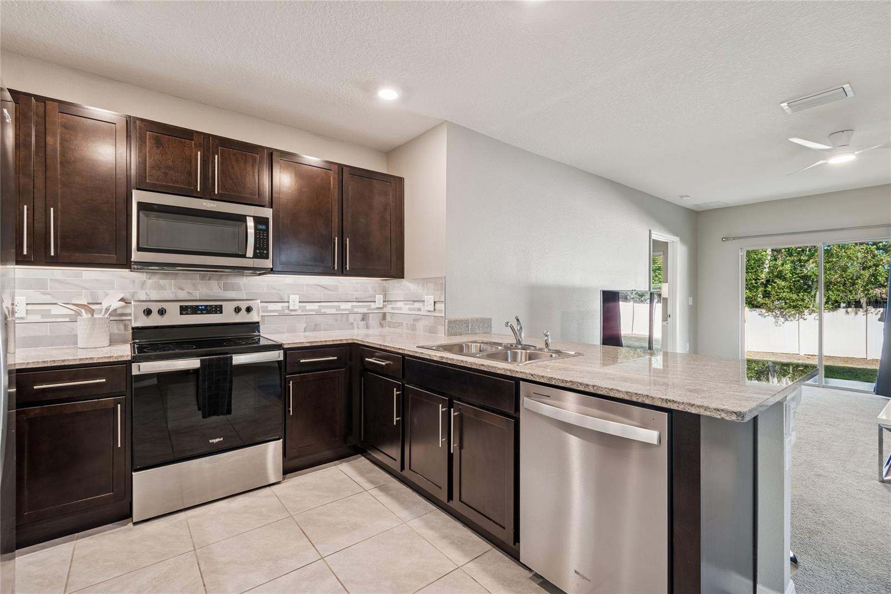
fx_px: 371
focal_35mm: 15
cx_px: 446
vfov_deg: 77.3
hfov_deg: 100.4
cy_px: 297
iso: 100
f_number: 7.1
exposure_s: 1/1.25
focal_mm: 10
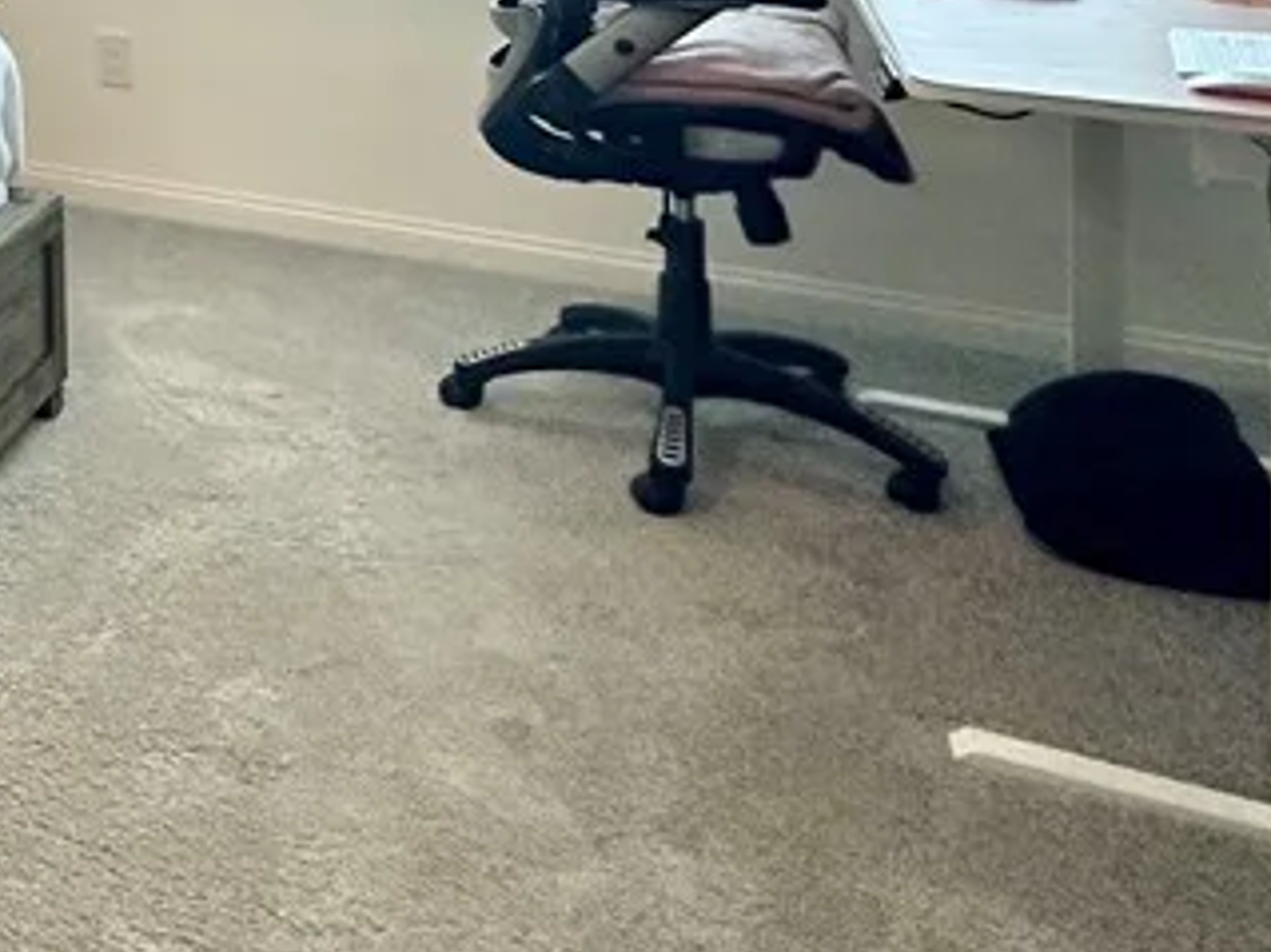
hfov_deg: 32.1
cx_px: -375
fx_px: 1652
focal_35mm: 45
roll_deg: +1.3
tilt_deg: +0.1
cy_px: -287
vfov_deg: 27.0
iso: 320
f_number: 2.2
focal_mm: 2.22
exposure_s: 1/120
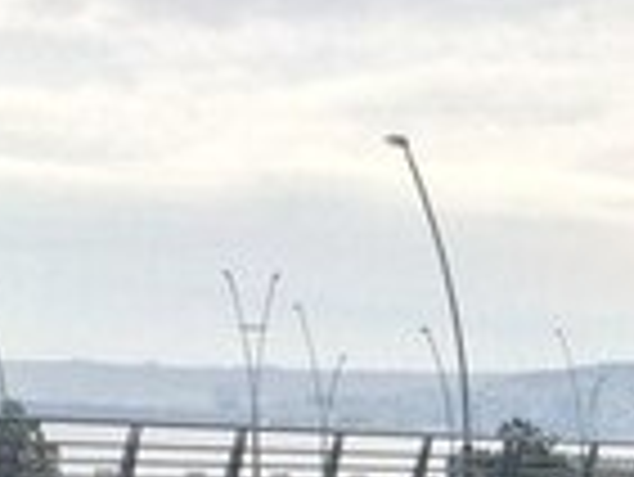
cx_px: 836
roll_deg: -2.1
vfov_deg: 10.0
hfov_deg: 13.9
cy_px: 992
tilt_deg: -13.1
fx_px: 2493
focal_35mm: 136
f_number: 2.2
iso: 32
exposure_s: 1/855
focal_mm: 4.15
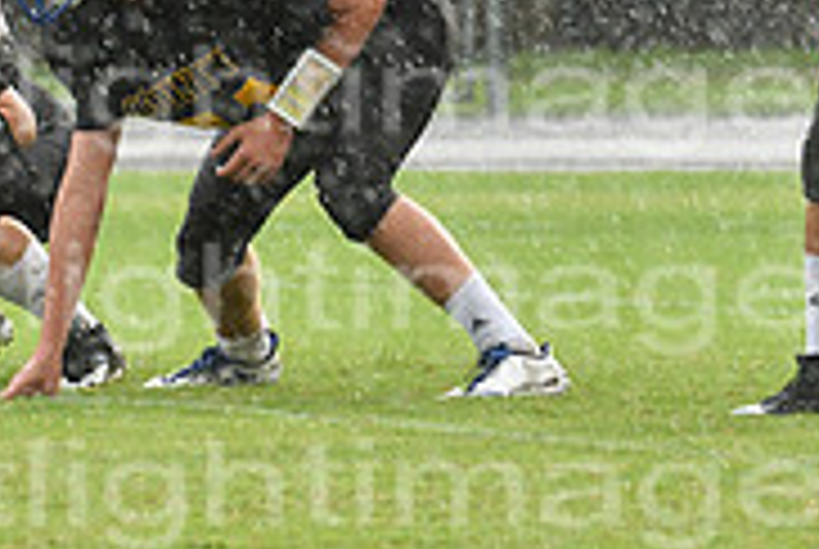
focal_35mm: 668
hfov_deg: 3.1
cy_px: 2
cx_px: 274
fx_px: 15222
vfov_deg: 2.1
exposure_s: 1/640
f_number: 4.5
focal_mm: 140
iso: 1000
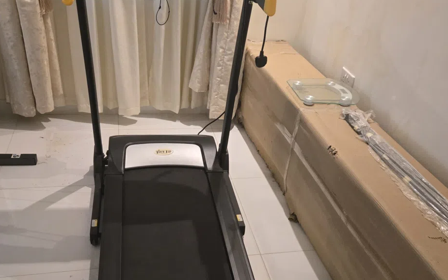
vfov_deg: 35.1
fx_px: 440
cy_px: 179
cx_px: 230
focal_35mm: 36
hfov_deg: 54.0
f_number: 1.8
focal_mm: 5.4
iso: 1000
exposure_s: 1/100
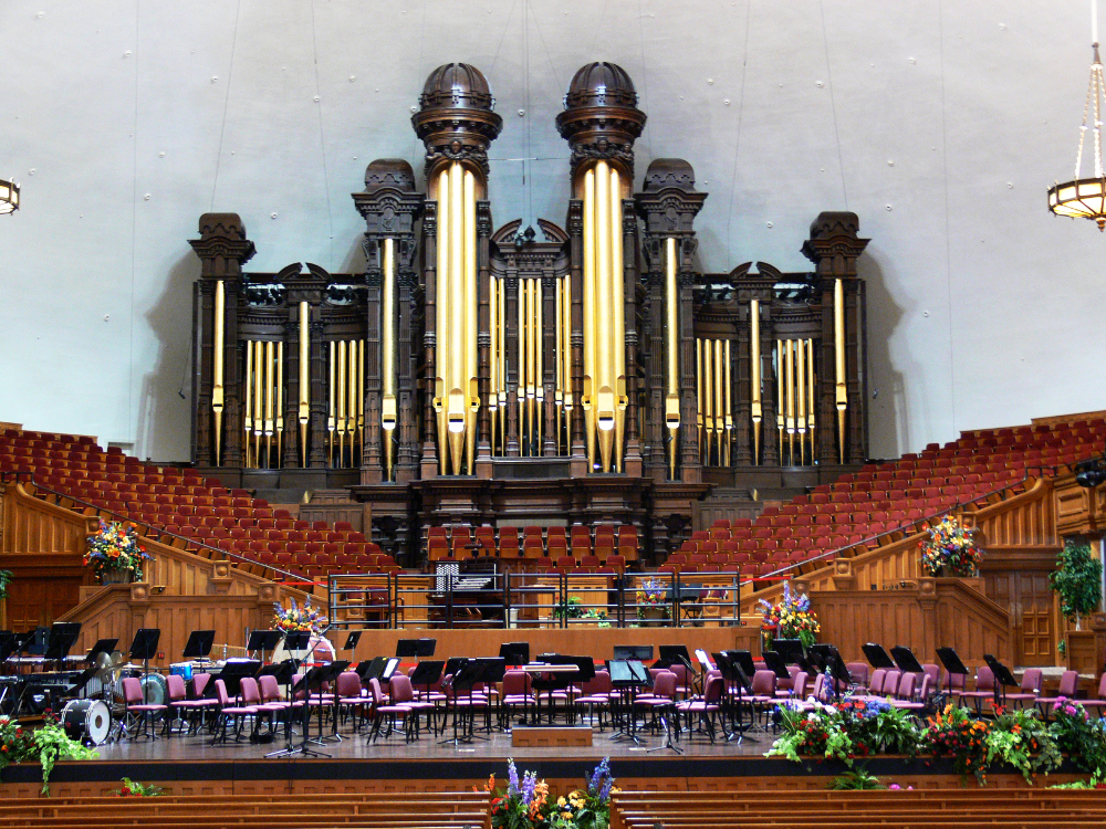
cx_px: 553
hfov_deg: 35.5
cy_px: 414
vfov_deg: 27.0
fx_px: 1725
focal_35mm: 54
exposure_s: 1/13
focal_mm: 11.5
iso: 200
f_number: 3.2
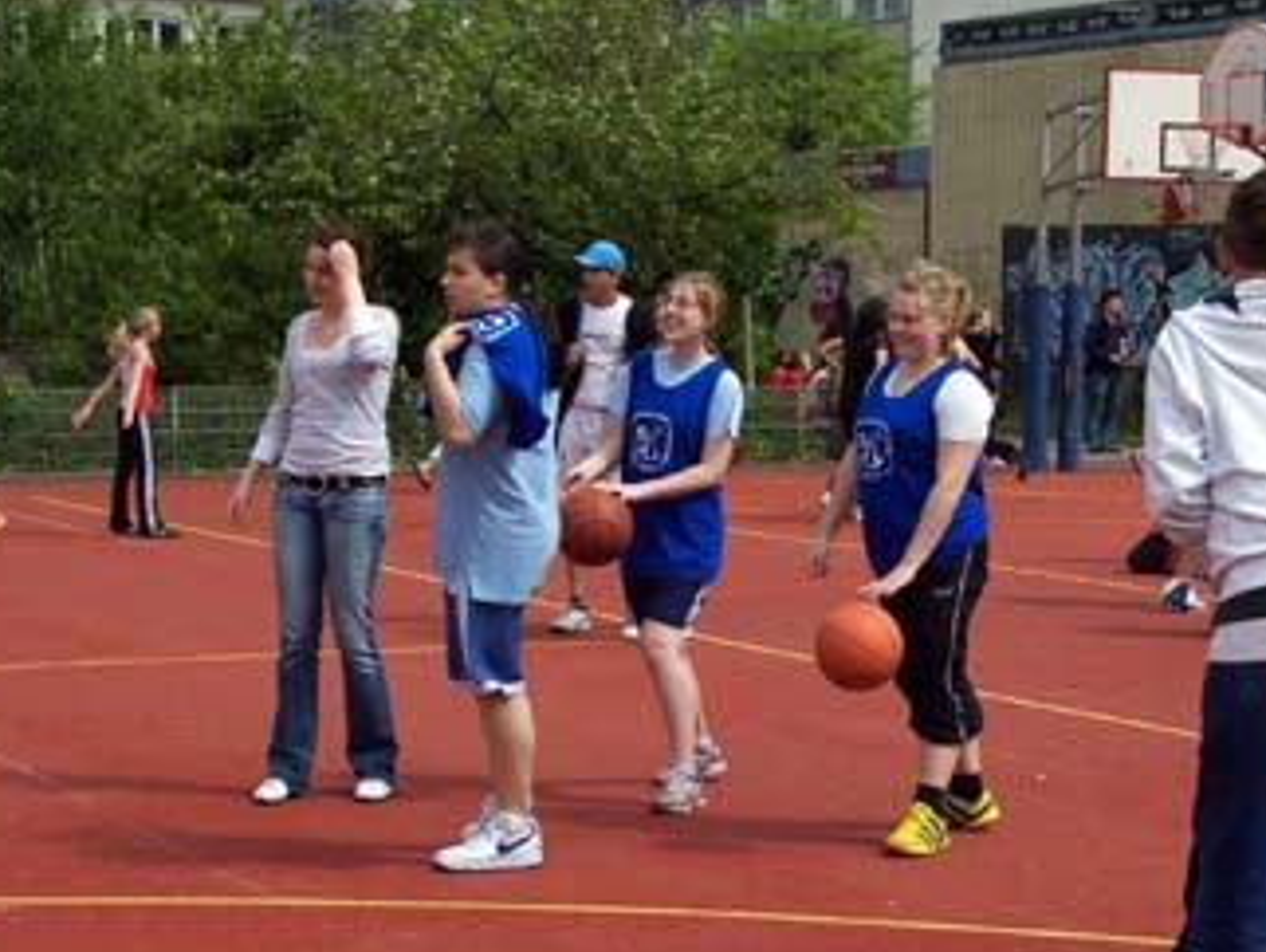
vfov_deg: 16.8
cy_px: 559
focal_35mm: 88
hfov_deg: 22.2
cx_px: 830
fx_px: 3221
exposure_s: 1/500
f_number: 5.6
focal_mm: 13.3
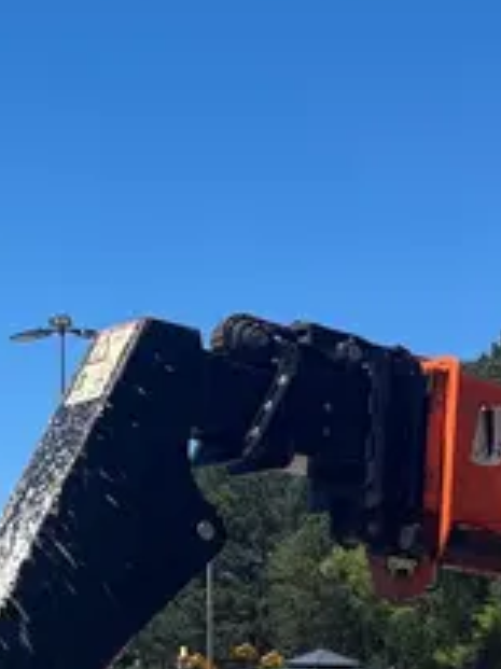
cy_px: 667
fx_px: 1777
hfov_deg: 15.9
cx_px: 420
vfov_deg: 20.6
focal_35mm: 92
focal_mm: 5.1
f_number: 1.6
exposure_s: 1/3311
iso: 50
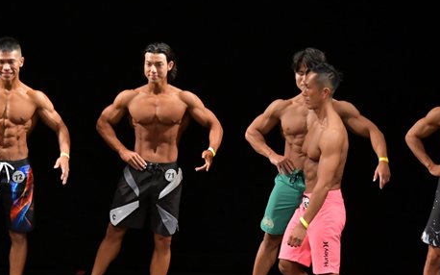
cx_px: 205
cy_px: 220
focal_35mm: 348
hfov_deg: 6.0
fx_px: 4172
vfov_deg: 3.8
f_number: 5.6
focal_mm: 135
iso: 3200
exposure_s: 1/400
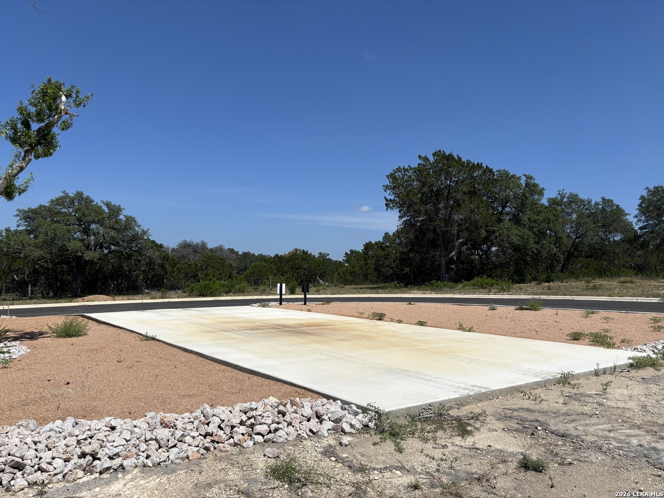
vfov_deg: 53.1
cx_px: 332
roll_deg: -0.3
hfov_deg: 67.3
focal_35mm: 26
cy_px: 249
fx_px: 499
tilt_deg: +4.5
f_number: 1.6
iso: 50
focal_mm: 5.96
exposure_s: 1/7194
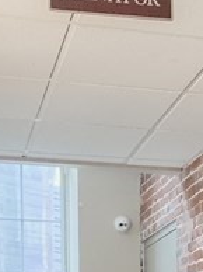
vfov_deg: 17.1
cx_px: 182
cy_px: 422
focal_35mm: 103
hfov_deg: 14.2
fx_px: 807
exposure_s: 1/30
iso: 500
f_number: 1.8
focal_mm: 4.25
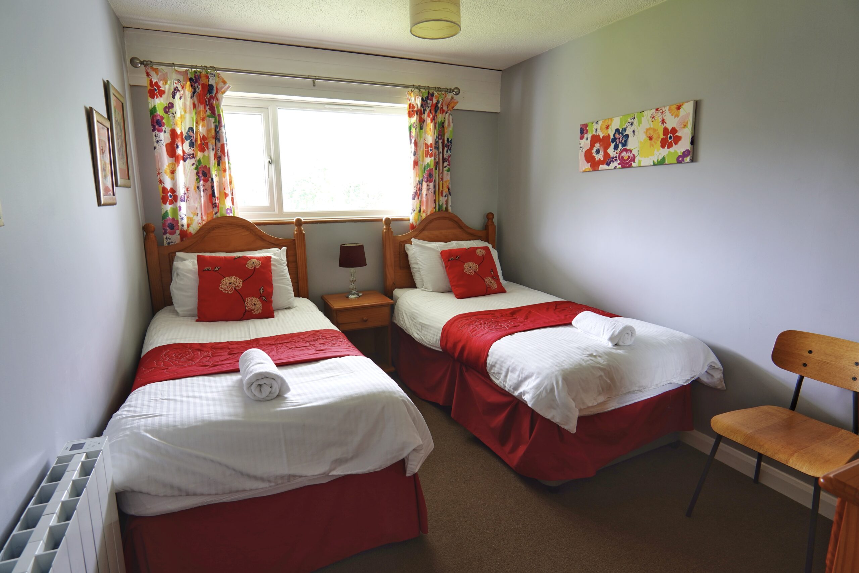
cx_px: 430
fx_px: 429
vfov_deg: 67.4
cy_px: 286
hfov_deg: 90.0
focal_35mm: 18
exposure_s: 8
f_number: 5.6
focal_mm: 12
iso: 100
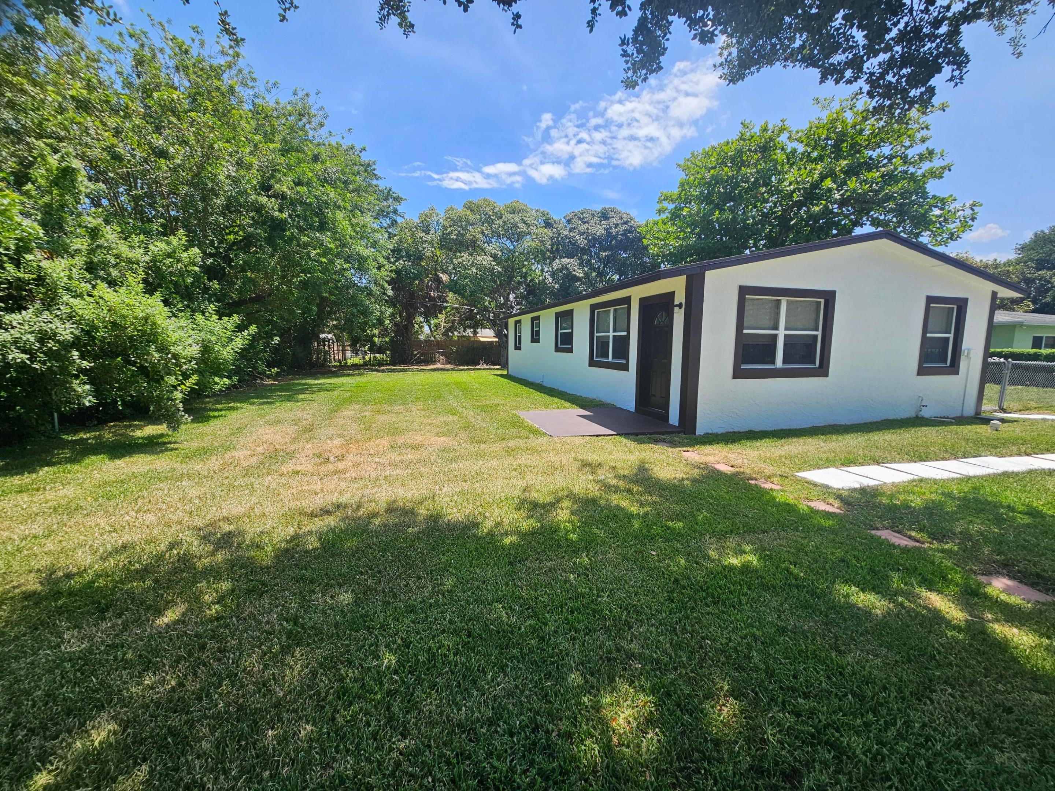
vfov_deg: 89.9
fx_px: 396
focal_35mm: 13
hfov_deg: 106.2
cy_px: 396
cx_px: 528
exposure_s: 1/1321
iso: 50
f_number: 2.2
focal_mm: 2.2
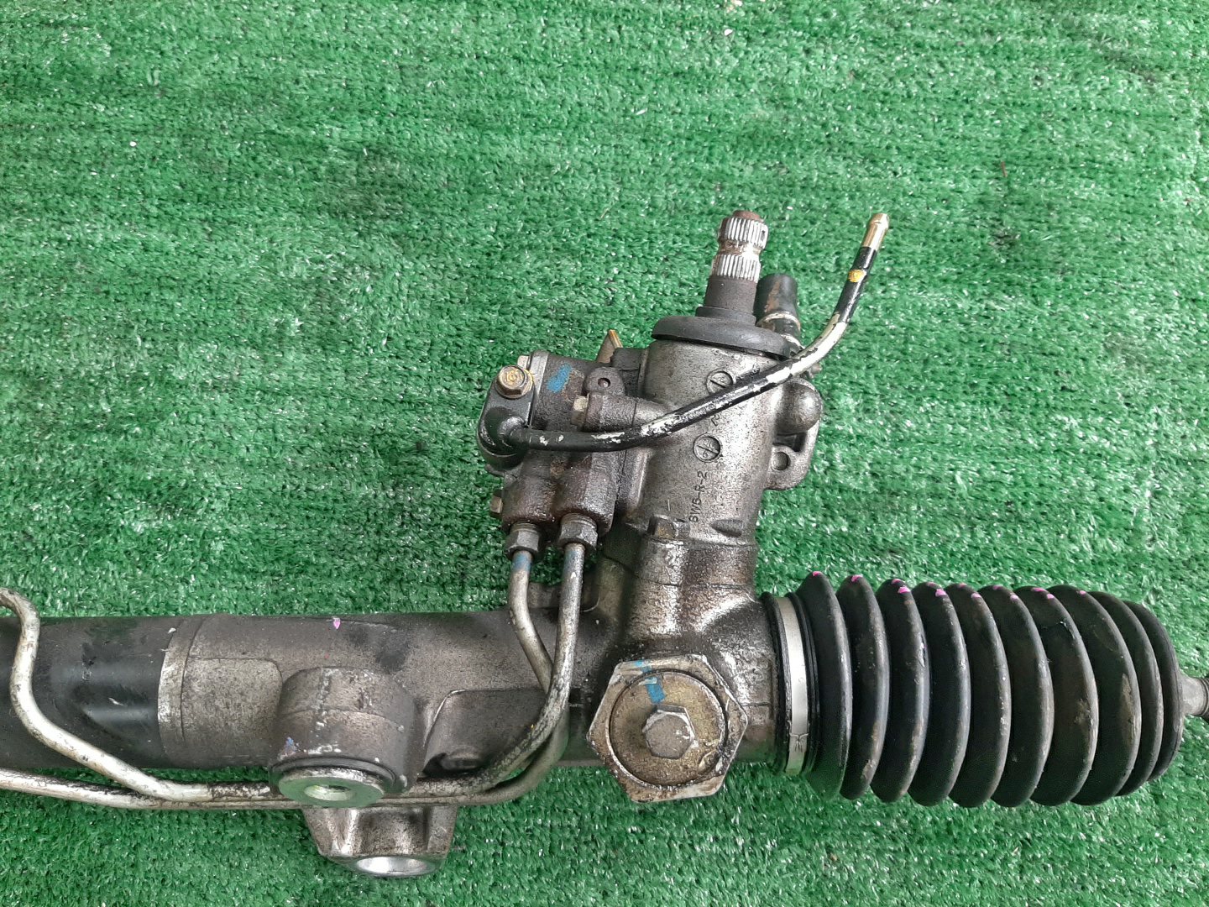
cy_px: 454
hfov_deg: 67.3
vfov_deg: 53.1
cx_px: 604
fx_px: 908
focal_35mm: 26
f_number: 1.7
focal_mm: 3.93
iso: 163
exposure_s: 1/50
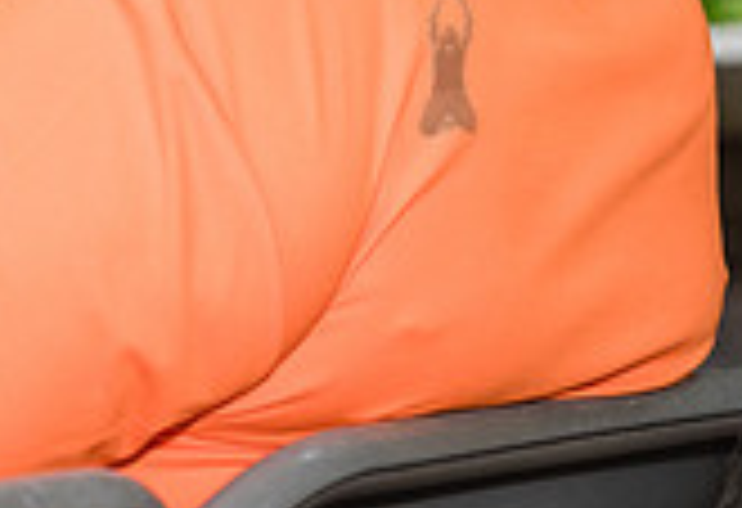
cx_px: -13
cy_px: -198
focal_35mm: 255
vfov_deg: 5.4
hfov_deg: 8.0
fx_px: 5300
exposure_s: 1/320
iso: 1250
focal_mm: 60
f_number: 4
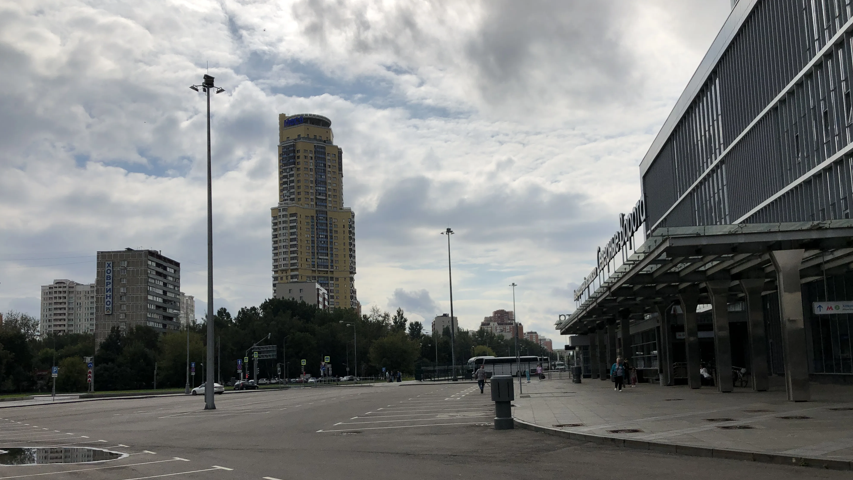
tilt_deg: +6.3
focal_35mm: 31
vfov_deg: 37.5
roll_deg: +2.8
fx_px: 701
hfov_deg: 62.6
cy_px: 304
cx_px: 420
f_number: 1.8
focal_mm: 4
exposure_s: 1/8130
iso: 20
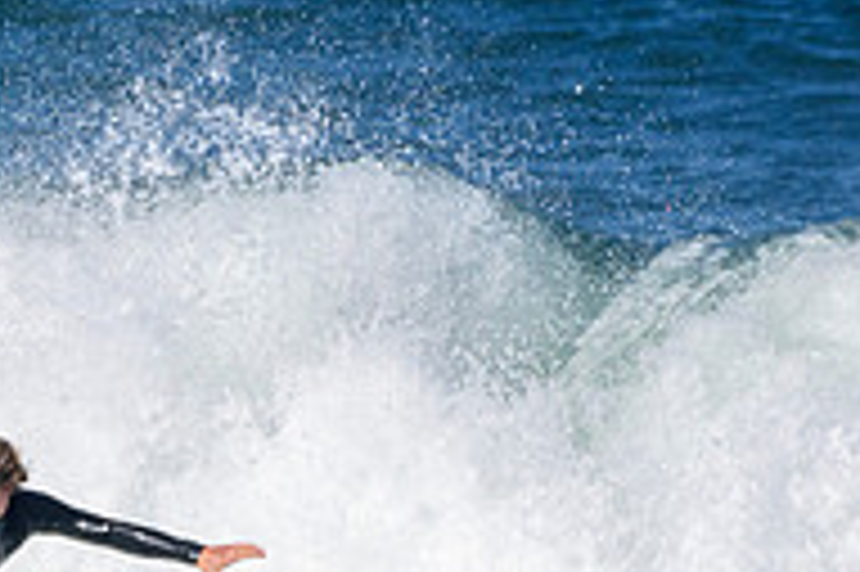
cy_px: 651
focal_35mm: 2278
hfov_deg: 0.9
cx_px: -158
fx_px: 54371
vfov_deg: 0.6
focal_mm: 500
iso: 500
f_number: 5.6
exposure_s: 1/4000
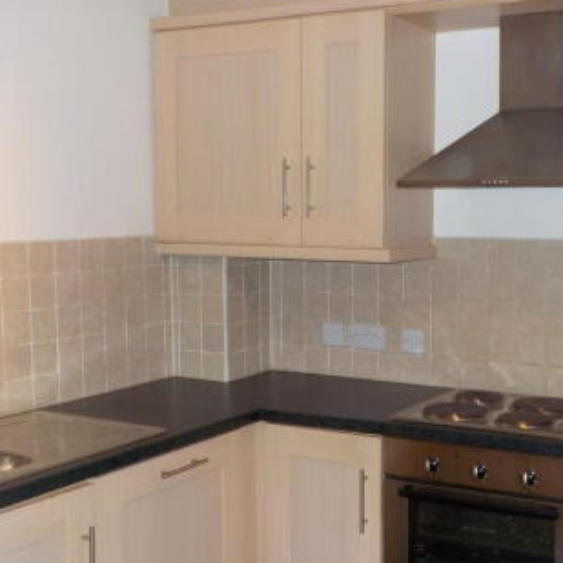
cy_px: 283
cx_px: 374
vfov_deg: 34.0
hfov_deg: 33.7
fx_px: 920
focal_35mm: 50
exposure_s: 1/30
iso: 200
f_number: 3.3
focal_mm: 4.1
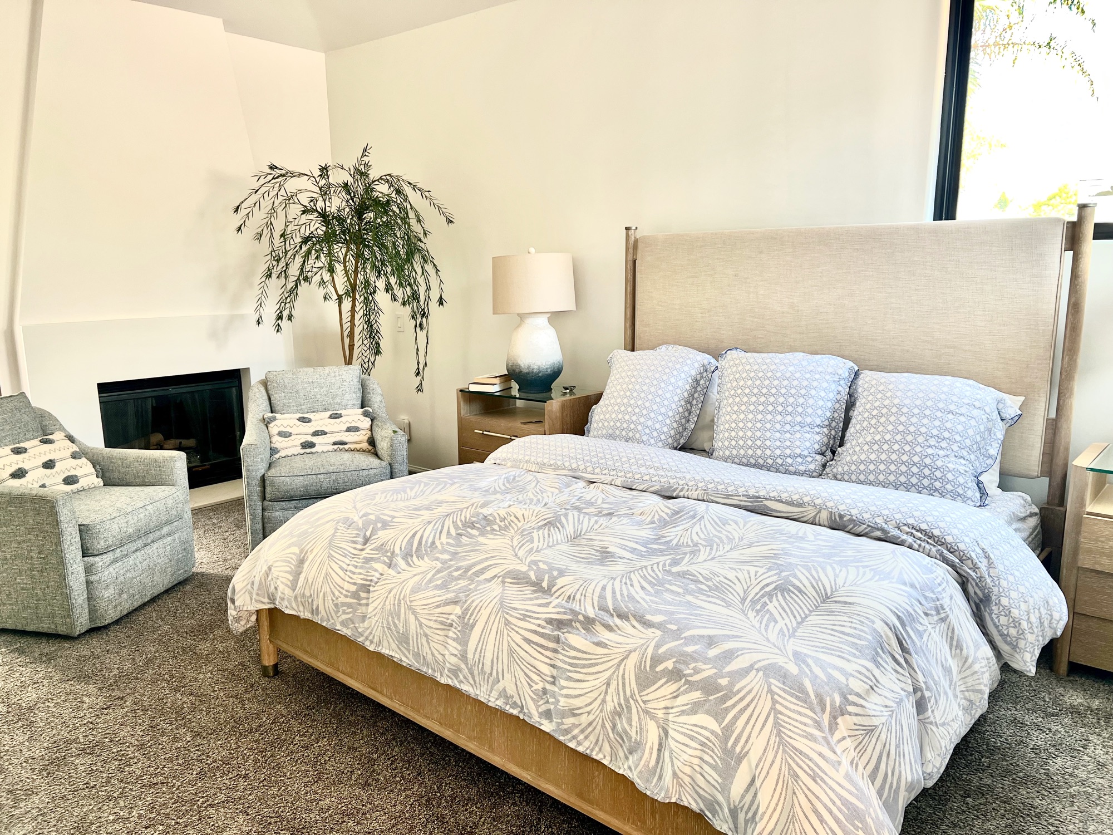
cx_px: 556
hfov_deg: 67.3
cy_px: 418
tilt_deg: -10.9
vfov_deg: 53.1
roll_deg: +0.6
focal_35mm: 26
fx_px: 836
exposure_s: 1/121
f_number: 1.5
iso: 80
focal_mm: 5.7
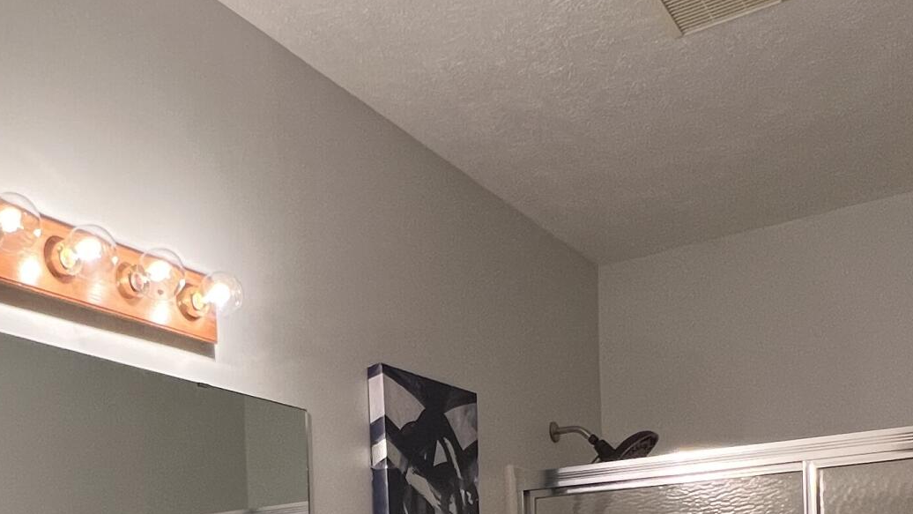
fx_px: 993
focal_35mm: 41
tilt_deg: -0.7
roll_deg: +1.7
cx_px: 211
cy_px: 642
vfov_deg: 25.5
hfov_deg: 47.3
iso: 160
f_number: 1.8
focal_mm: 1.57
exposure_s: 1/60
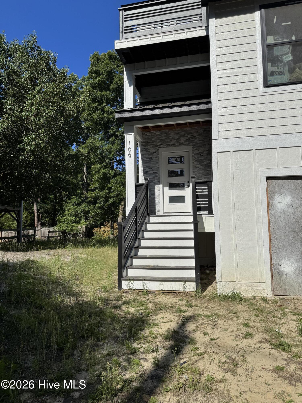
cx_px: 151
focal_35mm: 24
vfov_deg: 71.6
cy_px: 202
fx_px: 279
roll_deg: +1.8
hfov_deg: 56.8
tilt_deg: +5.0
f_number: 1.78
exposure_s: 1/10417
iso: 80
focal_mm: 6.76
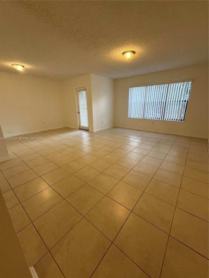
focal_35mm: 14
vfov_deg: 102.1
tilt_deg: -17.0
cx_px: 104
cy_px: 139
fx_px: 113
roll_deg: +0.7
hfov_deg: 85.7
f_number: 2.2
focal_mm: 2.22
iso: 320
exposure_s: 1/60
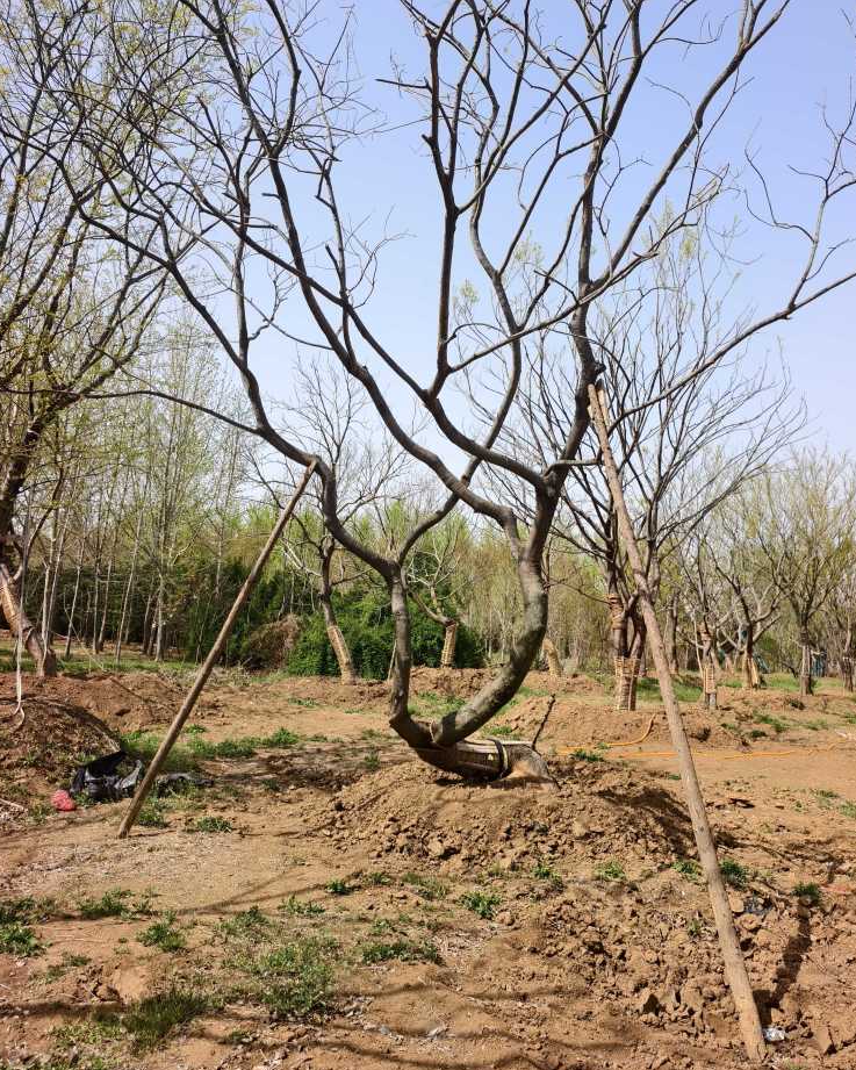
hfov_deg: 54.9
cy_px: 507
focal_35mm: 26
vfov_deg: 66.0
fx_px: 823
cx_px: 455
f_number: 1.57
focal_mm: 5.6
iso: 72
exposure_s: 1/2000
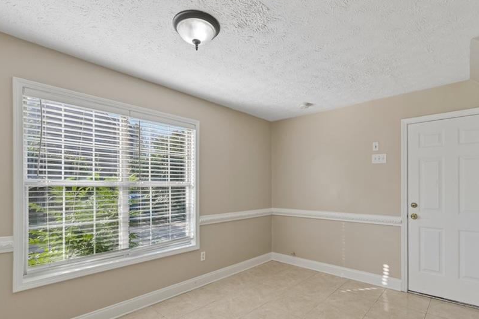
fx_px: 239
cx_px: 249
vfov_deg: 66.9
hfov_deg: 90.0
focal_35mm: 18
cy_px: 187
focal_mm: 14
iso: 200
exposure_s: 1/100
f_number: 8
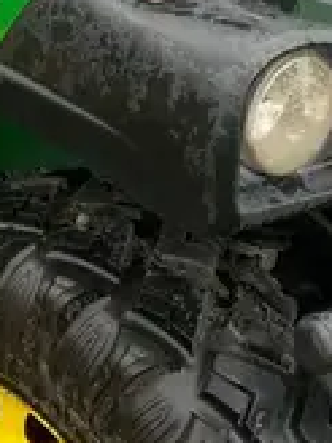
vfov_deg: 16.0
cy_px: -147
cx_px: 43
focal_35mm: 116
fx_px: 1483
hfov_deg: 12.7
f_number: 1.8
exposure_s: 1/247
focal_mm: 4.25
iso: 32
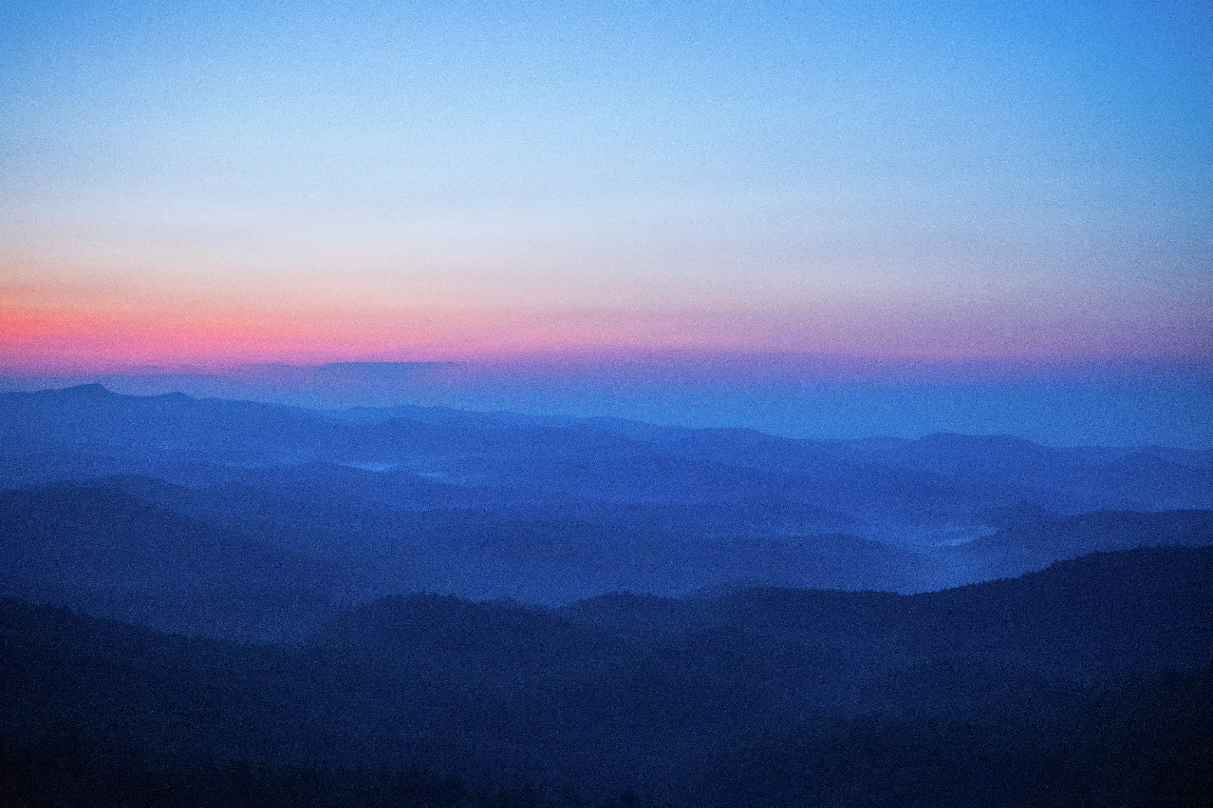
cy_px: 404
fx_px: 2022
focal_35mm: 60
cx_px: 606
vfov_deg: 22.6
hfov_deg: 33.4
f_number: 3.2
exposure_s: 1/60
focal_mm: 40
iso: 3200
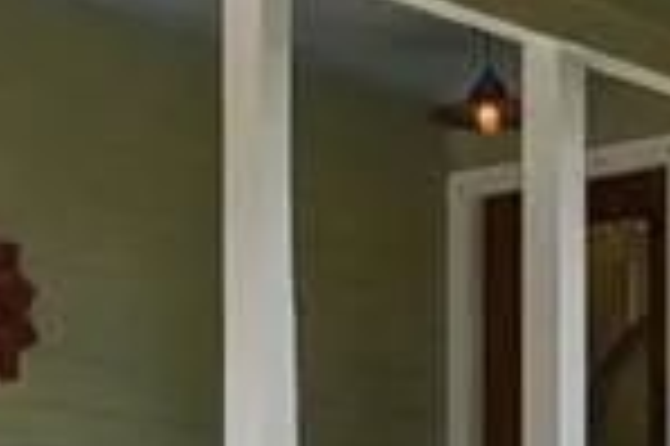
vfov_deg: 10.2
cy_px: 158
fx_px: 2499
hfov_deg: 15.2
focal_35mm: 134
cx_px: 247
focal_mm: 19.5
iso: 400
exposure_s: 1/400
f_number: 8
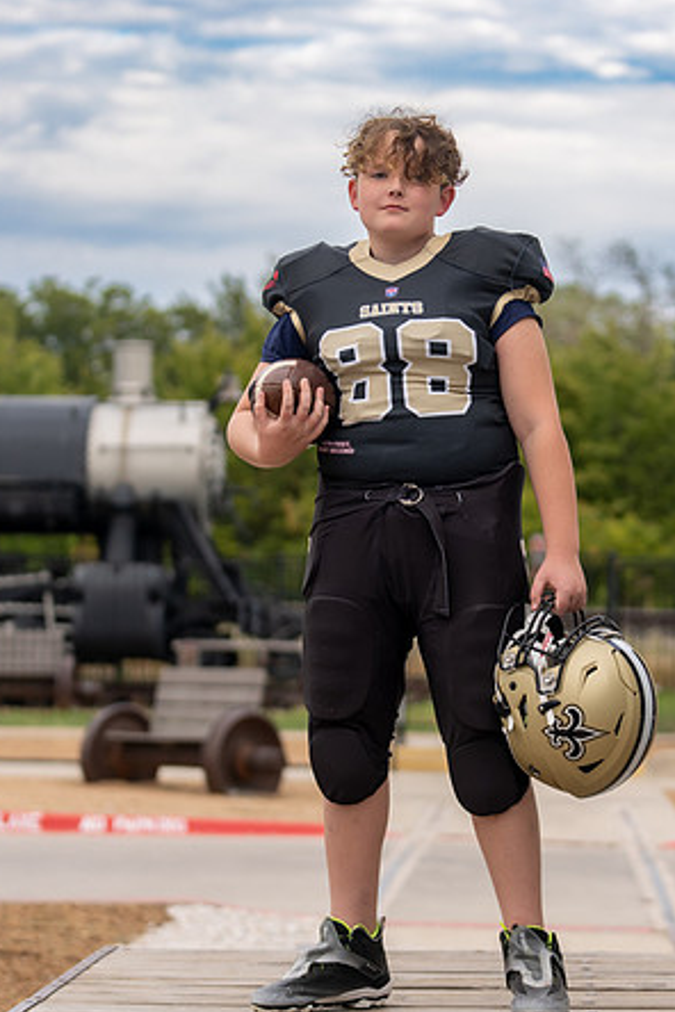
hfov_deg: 12.2
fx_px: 3150
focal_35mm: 112
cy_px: 504
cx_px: 449
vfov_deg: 18.3
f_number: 2.8
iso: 100
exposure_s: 1/400
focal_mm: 70
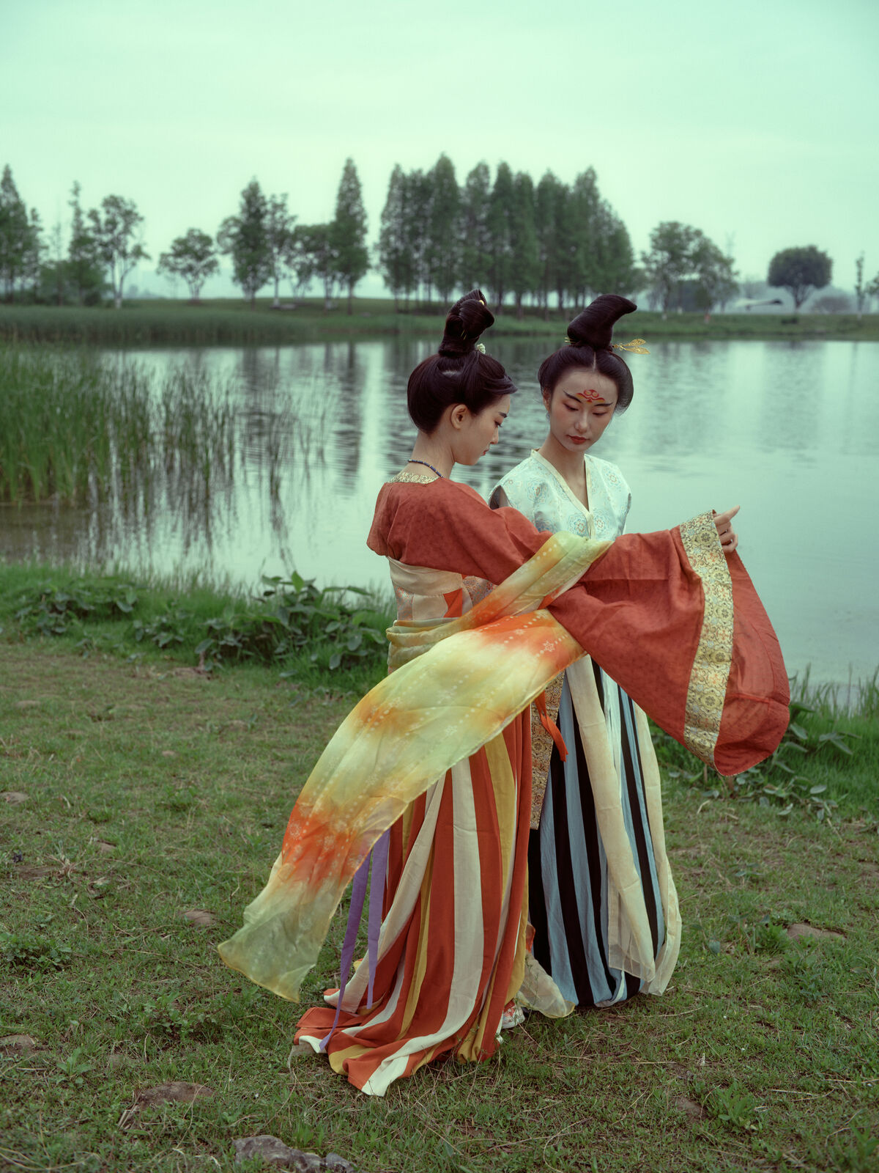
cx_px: 440
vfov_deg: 46.8
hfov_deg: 36.0
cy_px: 586
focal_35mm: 40
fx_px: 1354
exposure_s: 1/320
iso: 500
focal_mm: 50
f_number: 4.5
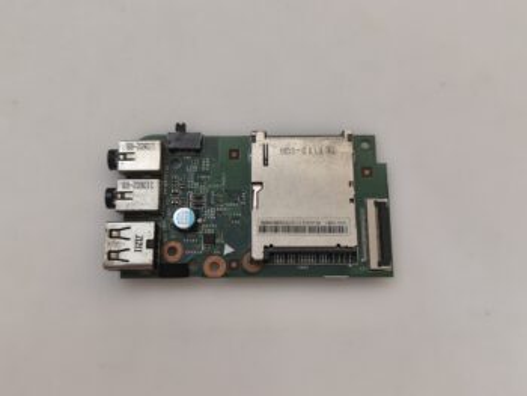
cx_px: 264
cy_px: 198
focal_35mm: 35
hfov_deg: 52.6
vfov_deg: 40.7
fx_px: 533
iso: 250
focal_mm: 6.57
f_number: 1.6
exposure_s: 1/50
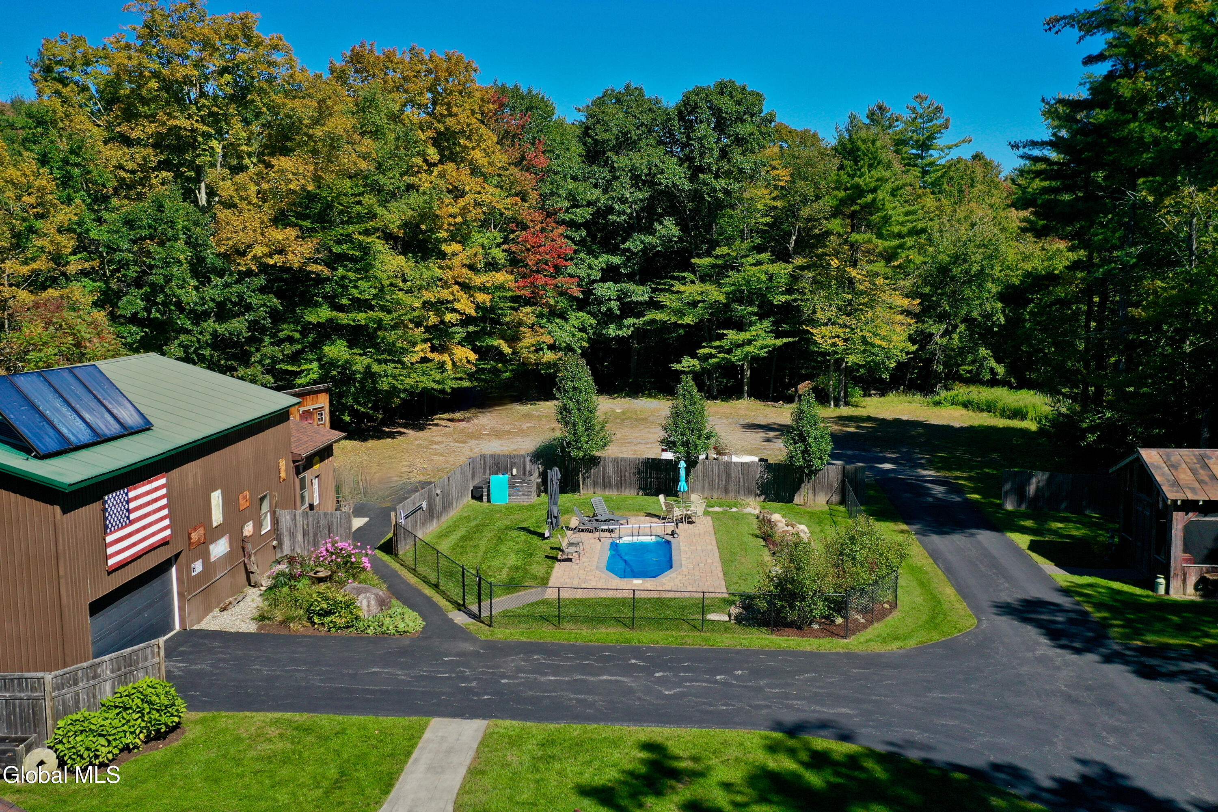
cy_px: 406
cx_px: 609
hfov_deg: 65.5
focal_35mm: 28
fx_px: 947
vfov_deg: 46.4
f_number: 4
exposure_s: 1/120
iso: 100
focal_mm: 10.26
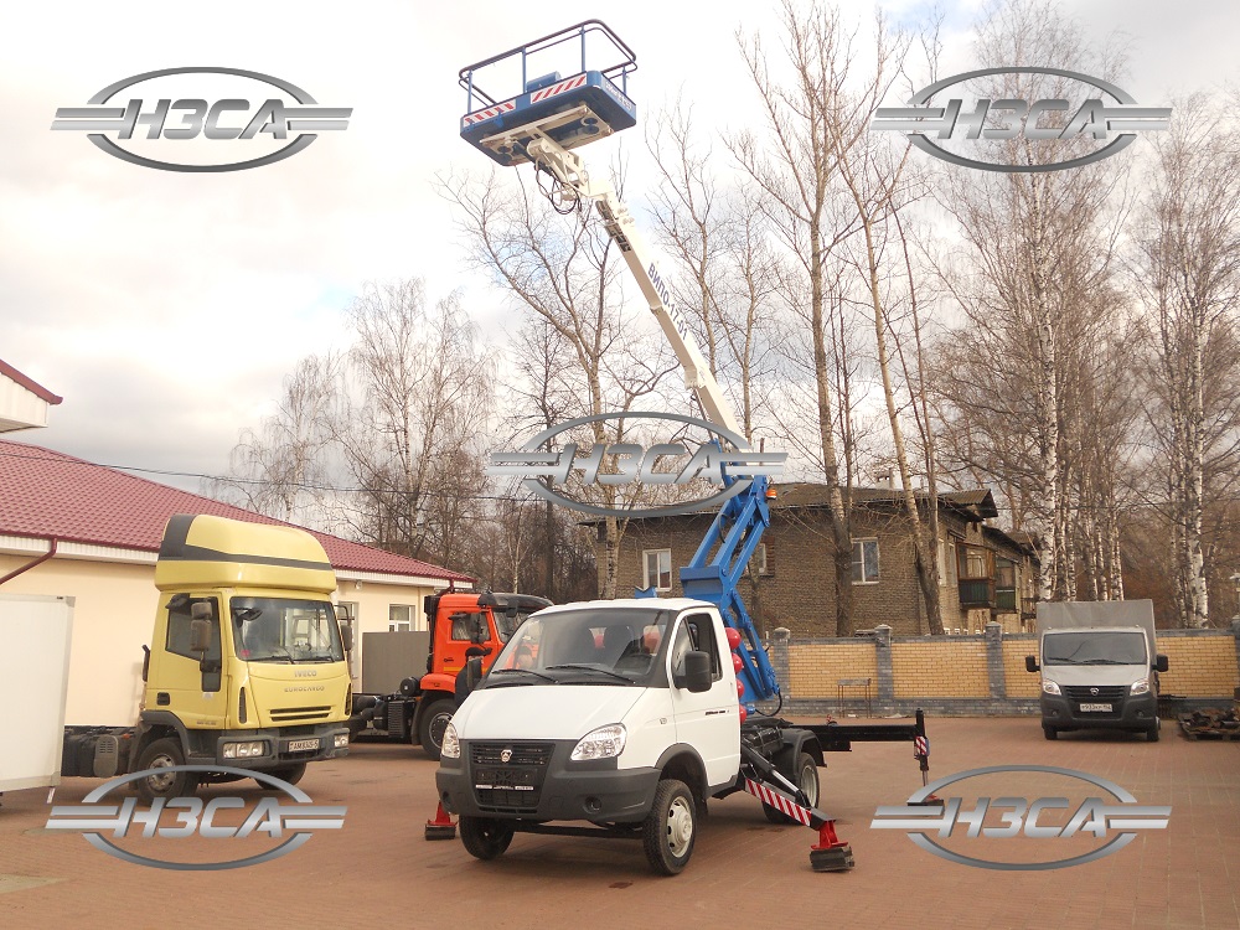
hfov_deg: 56.8
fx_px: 1146
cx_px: 620
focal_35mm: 32
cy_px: 465
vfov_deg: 44.2
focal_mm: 5.8
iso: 100
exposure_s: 1/320
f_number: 3.5
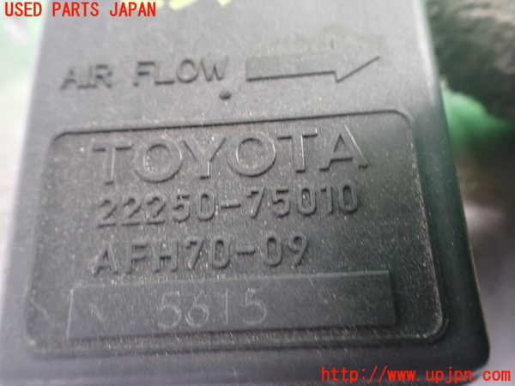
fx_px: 446
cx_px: 258
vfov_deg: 46.8
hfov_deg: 60.0
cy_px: 193
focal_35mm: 30
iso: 1250
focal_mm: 5.4
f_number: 2.3
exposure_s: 1/30
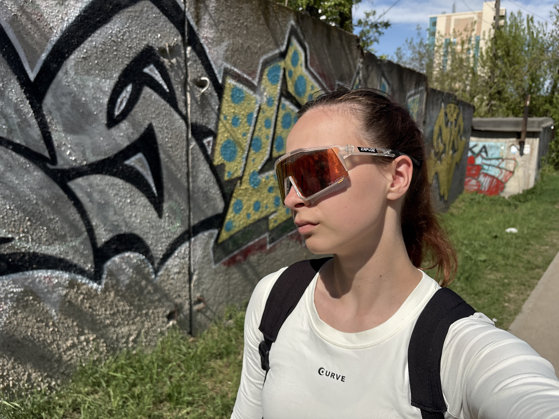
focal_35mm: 26
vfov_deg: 53.1
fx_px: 420
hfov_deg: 67.3
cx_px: 280
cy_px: 210
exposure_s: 1/4329
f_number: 1.6
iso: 50
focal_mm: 5.96
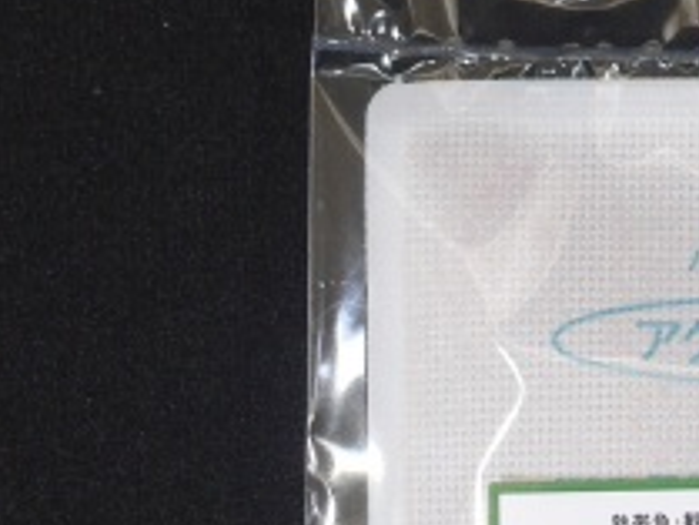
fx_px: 3091
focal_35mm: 153
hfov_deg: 12.6
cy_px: 378
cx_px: 793
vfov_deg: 9.7
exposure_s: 1/60
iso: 640
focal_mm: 25
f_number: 5.3
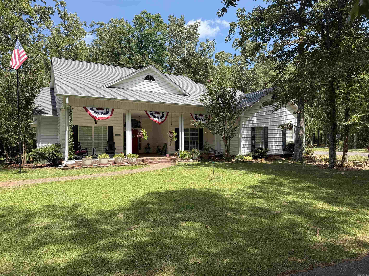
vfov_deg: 56.8
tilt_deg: +0.6
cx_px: 184
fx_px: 256
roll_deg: +0.3
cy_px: 138
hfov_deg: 71.6
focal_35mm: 24
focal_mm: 6.76
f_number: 1.78
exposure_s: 1/2000
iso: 80
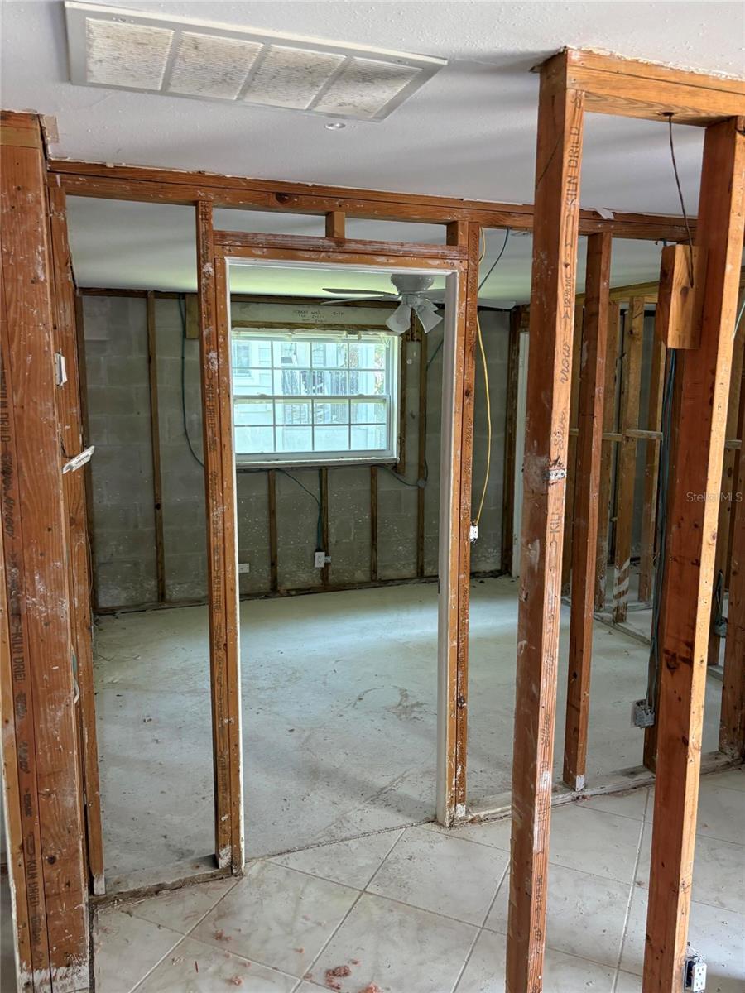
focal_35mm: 26
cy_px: 496
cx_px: 372
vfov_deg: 67.3
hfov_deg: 53.1
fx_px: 746
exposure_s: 1/60
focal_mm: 5.96
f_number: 1.6
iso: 125
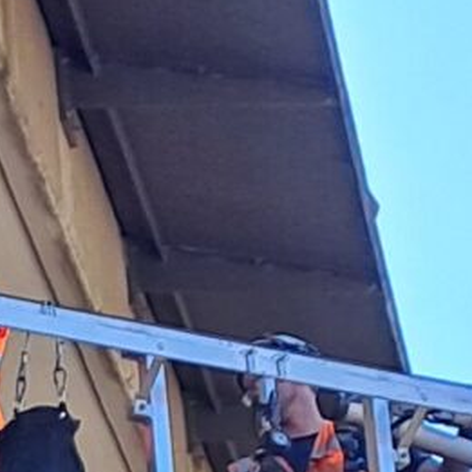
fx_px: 3348
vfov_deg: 7.6
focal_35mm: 217
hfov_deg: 7.8
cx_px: -389
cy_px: 1022
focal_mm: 4.65
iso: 32
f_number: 1.8
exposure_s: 1/591
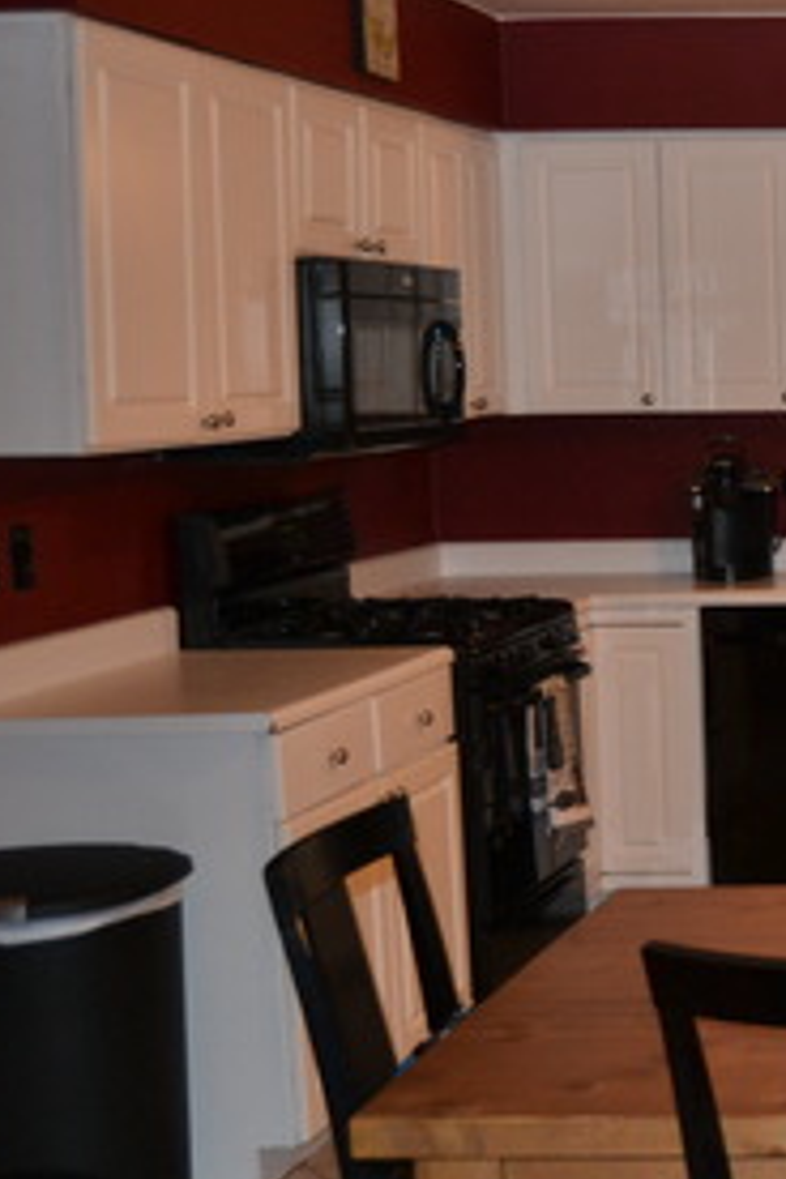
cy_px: 553
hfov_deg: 17.6
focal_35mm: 66
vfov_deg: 30.4
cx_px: 1307
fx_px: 2167
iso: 720
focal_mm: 19
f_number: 3.5
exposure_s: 1/60
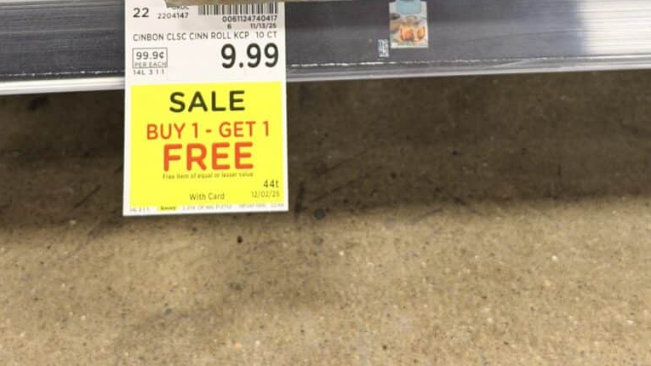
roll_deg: -0.9
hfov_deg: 30.2
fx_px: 1208
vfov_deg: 16.6
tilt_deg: -41.7
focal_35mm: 70
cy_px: -63
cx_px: 325
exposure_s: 1/60
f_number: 1.78
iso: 100
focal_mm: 6.76
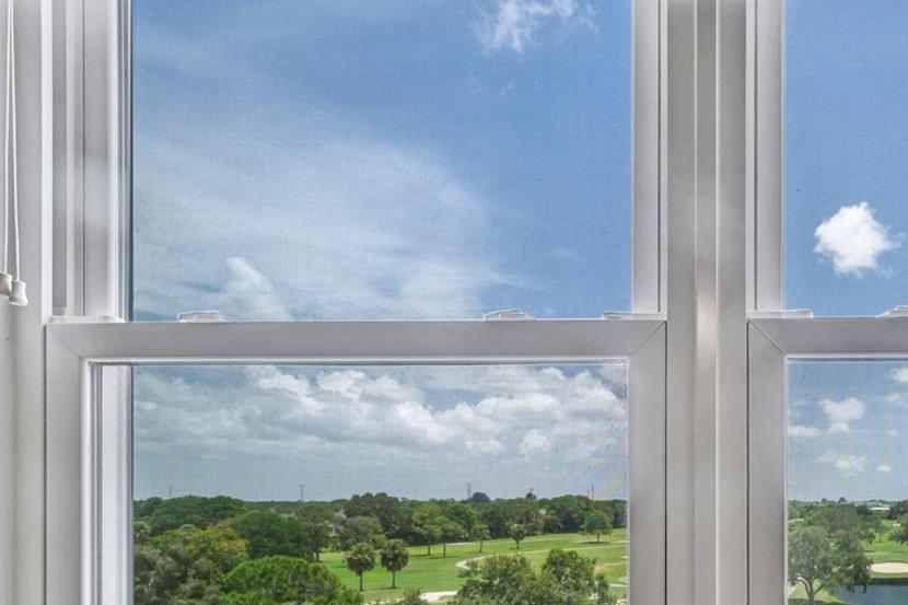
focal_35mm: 27
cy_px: 495
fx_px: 681
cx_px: 709
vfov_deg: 45.2
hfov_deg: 62.5
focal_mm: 14
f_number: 9
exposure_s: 1/13
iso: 80
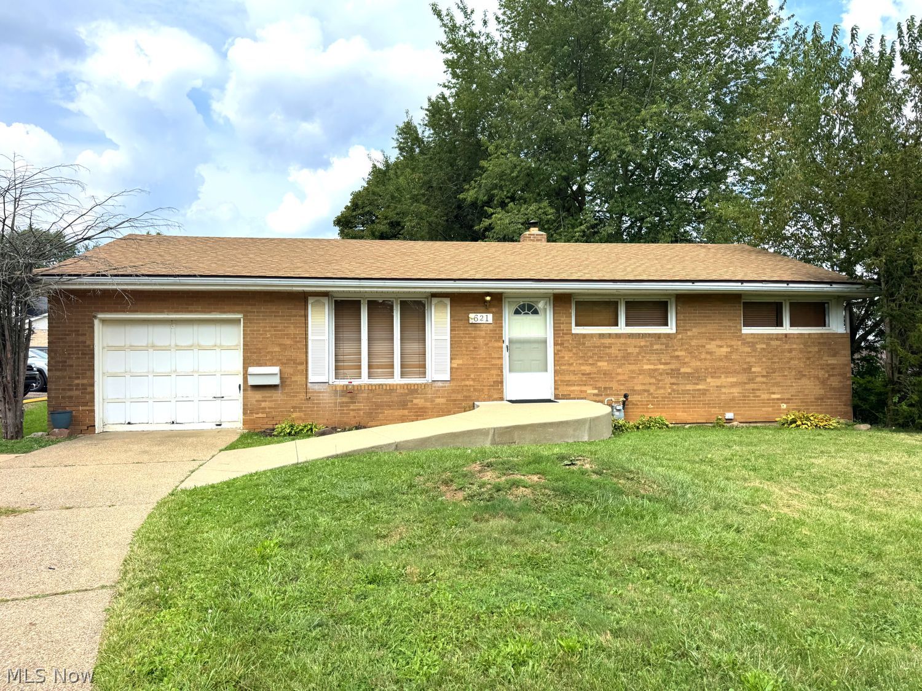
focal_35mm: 24
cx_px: 461
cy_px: 346
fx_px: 639
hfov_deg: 71.6
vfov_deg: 56.8
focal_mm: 6.76
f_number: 1.78
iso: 80
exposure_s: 1/3247
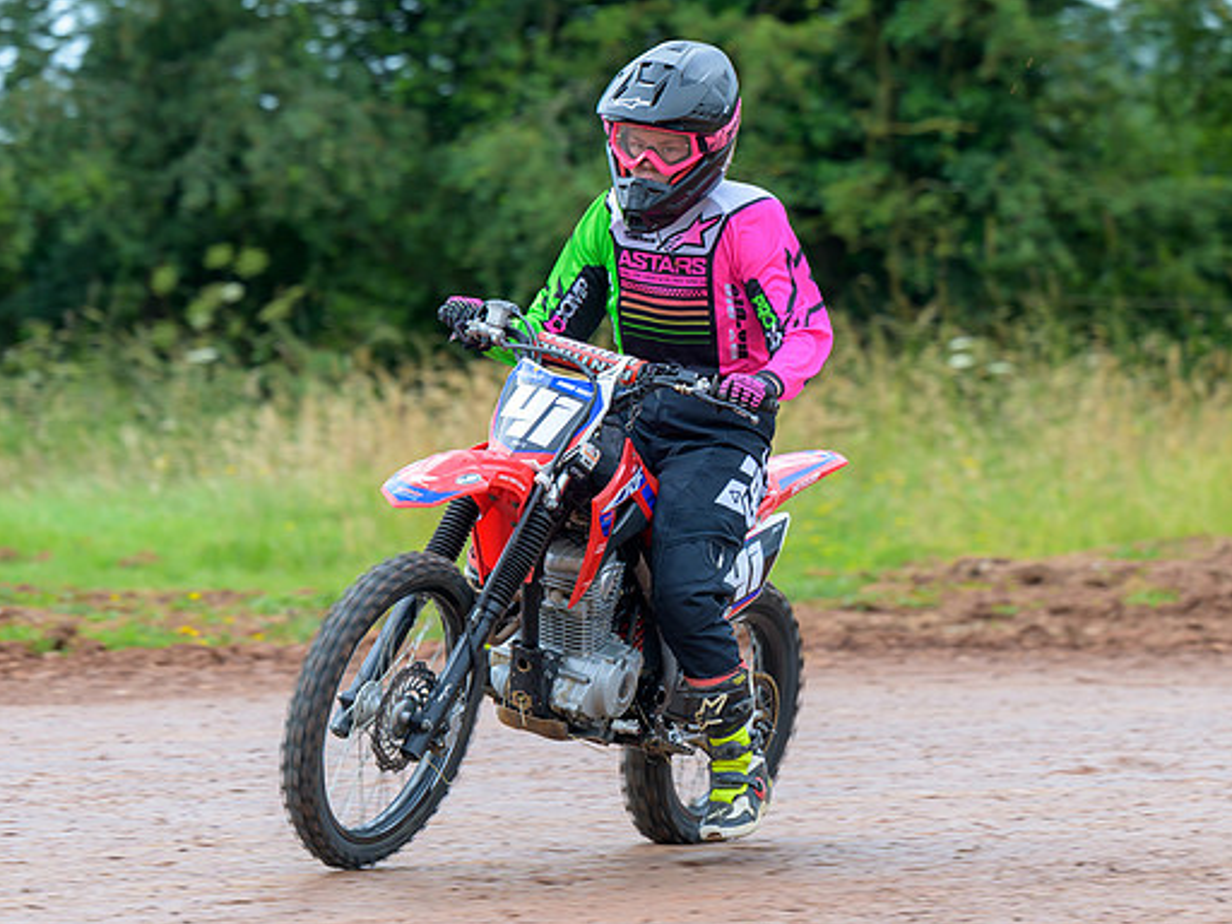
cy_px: 524
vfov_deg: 5.2
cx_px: 504
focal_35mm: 287
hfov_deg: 6.9
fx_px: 10214
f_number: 4
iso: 110
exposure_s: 1/320
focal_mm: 145
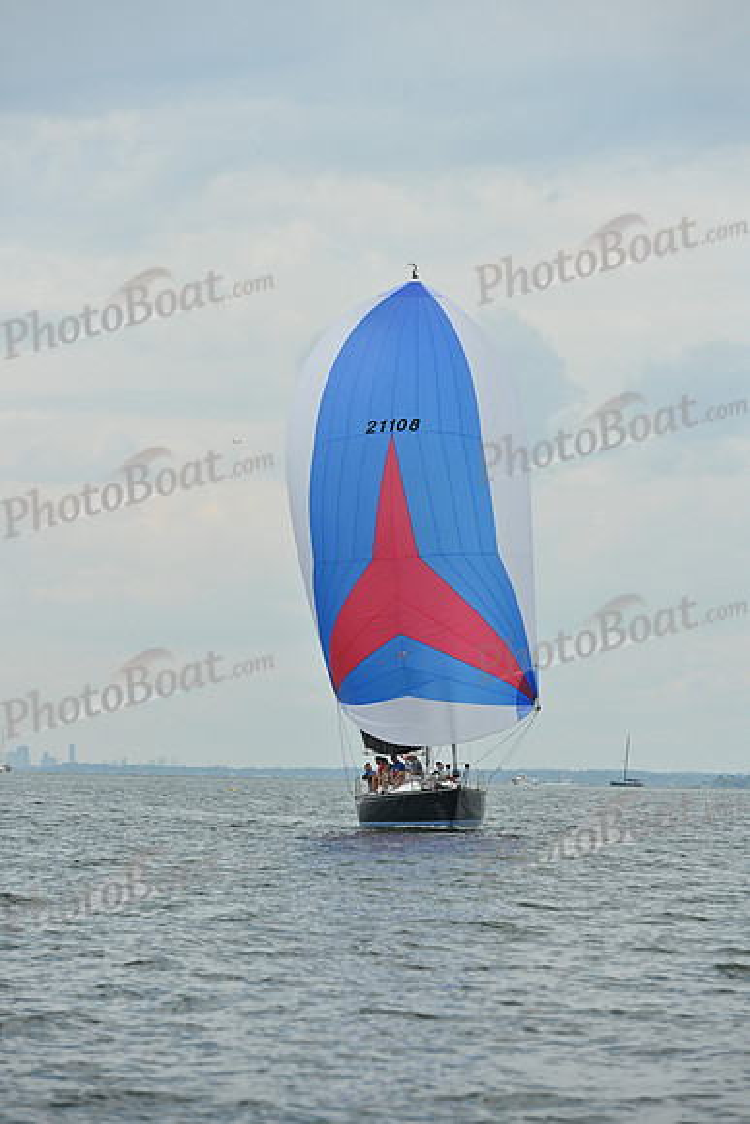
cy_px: 562
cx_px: 375
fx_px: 5309
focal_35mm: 170
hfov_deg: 8.1
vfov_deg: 12.1
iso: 320
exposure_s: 1/3200
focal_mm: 170
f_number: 7.1
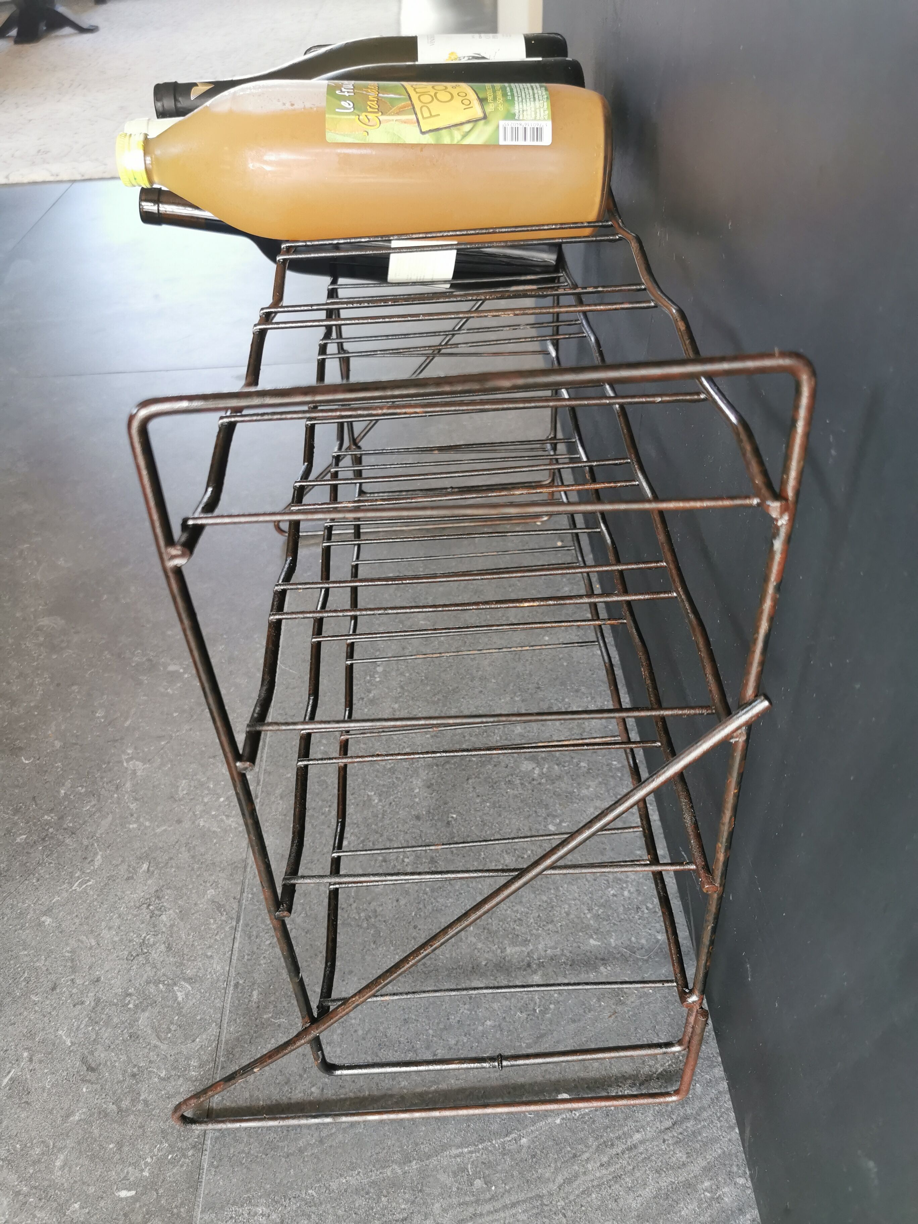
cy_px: 612
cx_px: 459
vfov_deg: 65.3
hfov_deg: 51.4
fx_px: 955
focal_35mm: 27
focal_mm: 5.56
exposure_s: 1/120
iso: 160
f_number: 1.6
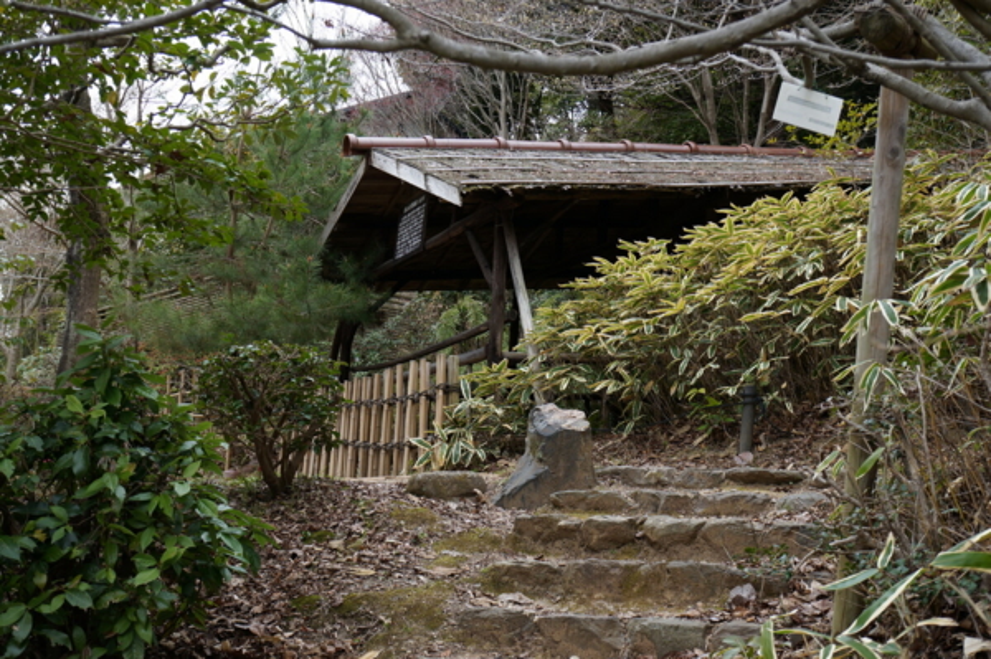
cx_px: 496
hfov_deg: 43.6
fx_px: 1238
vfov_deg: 29.8
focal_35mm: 45
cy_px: 330
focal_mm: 30
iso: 100
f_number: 5
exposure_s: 1/80
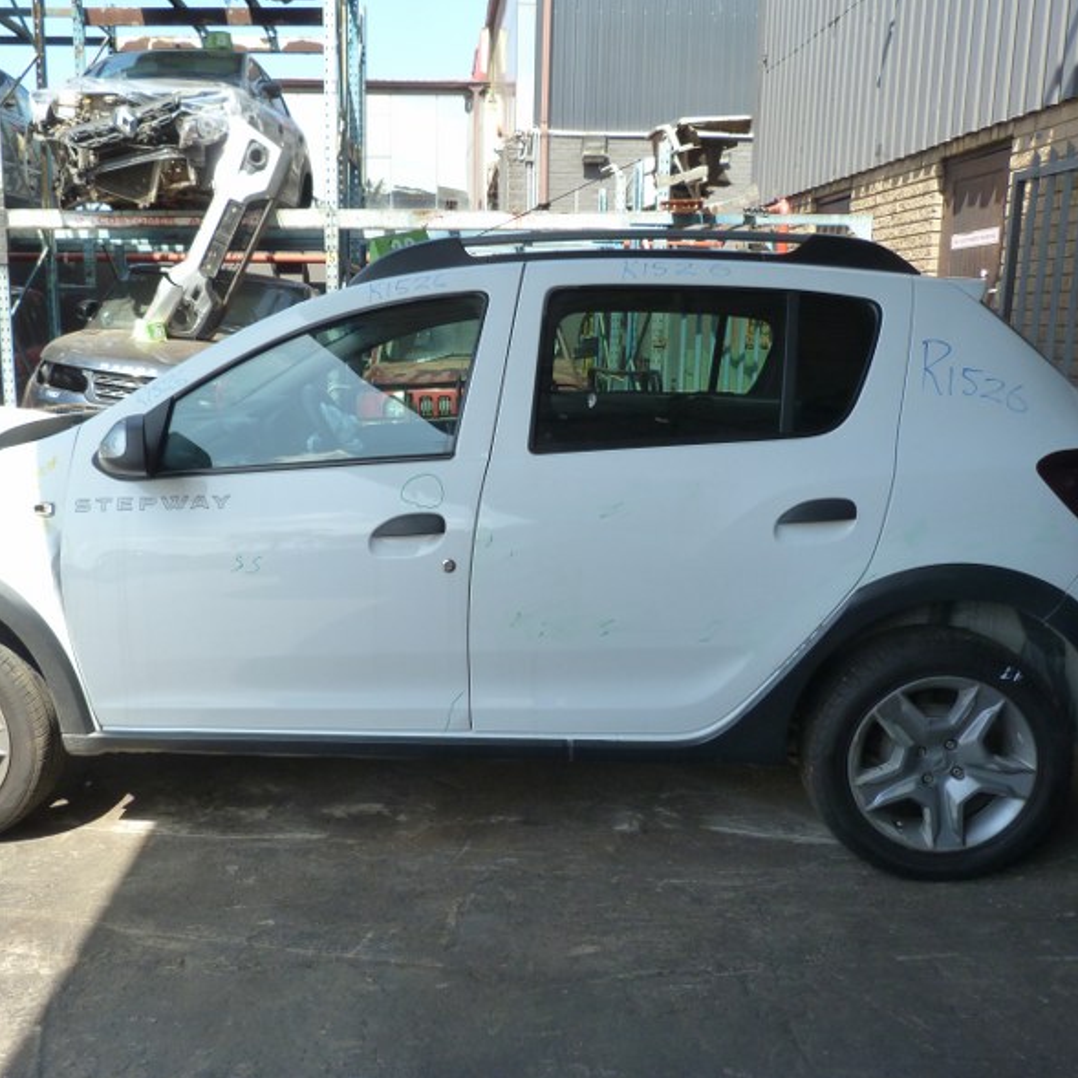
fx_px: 1057
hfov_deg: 53.9
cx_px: 465
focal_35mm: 30
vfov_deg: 54.0
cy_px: 534
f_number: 4
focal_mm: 4.5
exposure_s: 1/160
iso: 125
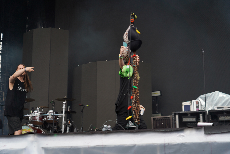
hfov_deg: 32.9
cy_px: 77
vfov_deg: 22.3
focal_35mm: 61
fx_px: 390
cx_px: 115
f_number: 4.5
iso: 100
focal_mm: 61
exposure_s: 1/100
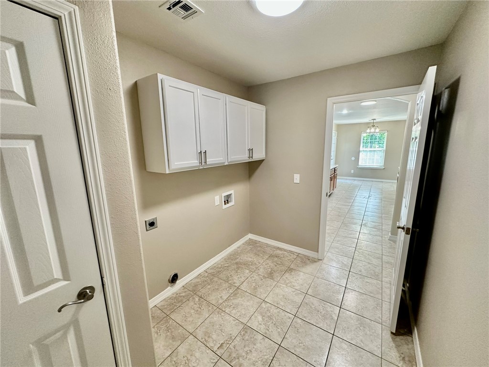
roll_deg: +0.9
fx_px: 198
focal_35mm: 14
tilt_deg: -10.7
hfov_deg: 102.1
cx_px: 244
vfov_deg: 85.7
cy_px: 184
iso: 250
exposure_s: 1/120
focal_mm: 2.22
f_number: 2.2
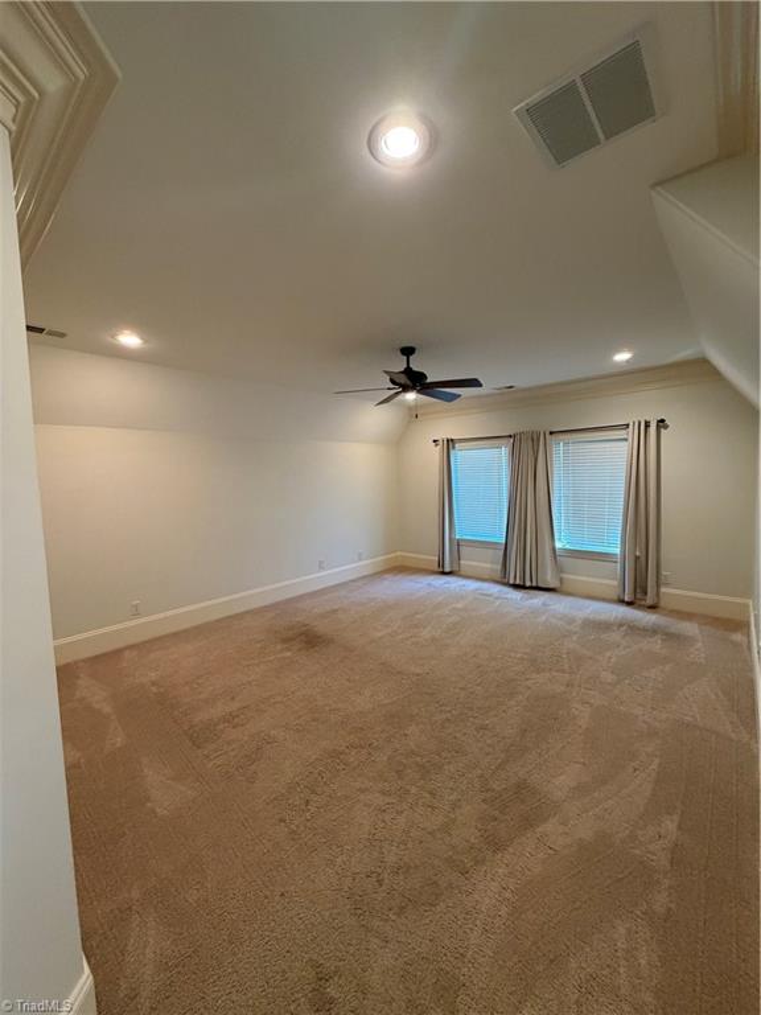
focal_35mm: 14
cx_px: 380
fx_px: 410
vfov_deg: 102.1
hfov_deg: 85.7
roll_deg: +2.5
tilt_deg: -3.1
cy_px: 508
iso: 320
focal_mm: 2.22
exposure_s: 1/60
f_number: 2.2
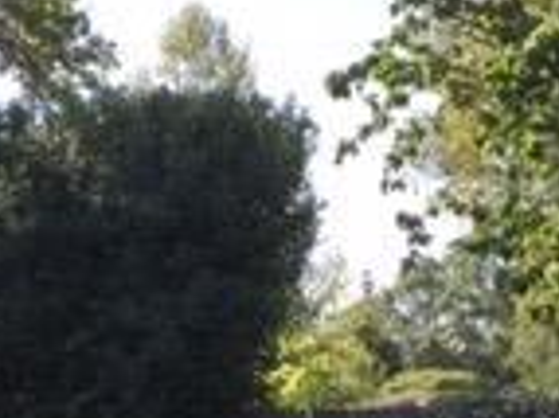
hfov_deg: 15.1
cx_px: 160
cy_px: 602
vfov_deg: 11.0
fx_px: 2098
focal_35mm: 130
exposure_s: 1/706
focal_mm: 4.15
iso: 32
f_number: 2.2
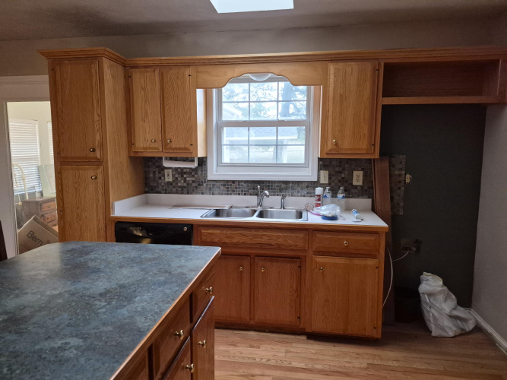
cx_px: 254
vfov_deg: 58.9
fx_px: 337
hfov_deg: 73.9
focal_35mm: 23
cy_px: 190
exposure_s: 1/120
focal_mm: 5.4
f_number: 1.8
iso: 1000
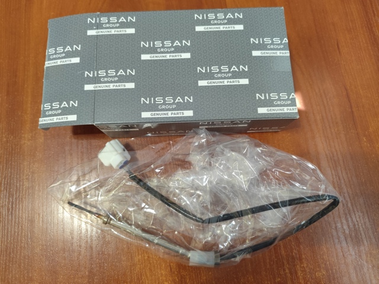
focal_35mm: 23
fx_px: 252
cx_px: 190
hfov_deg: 74.0
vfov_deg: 58.8
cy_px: 142
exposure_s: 1/50
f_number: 1.65
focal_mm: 6.19
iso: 1000
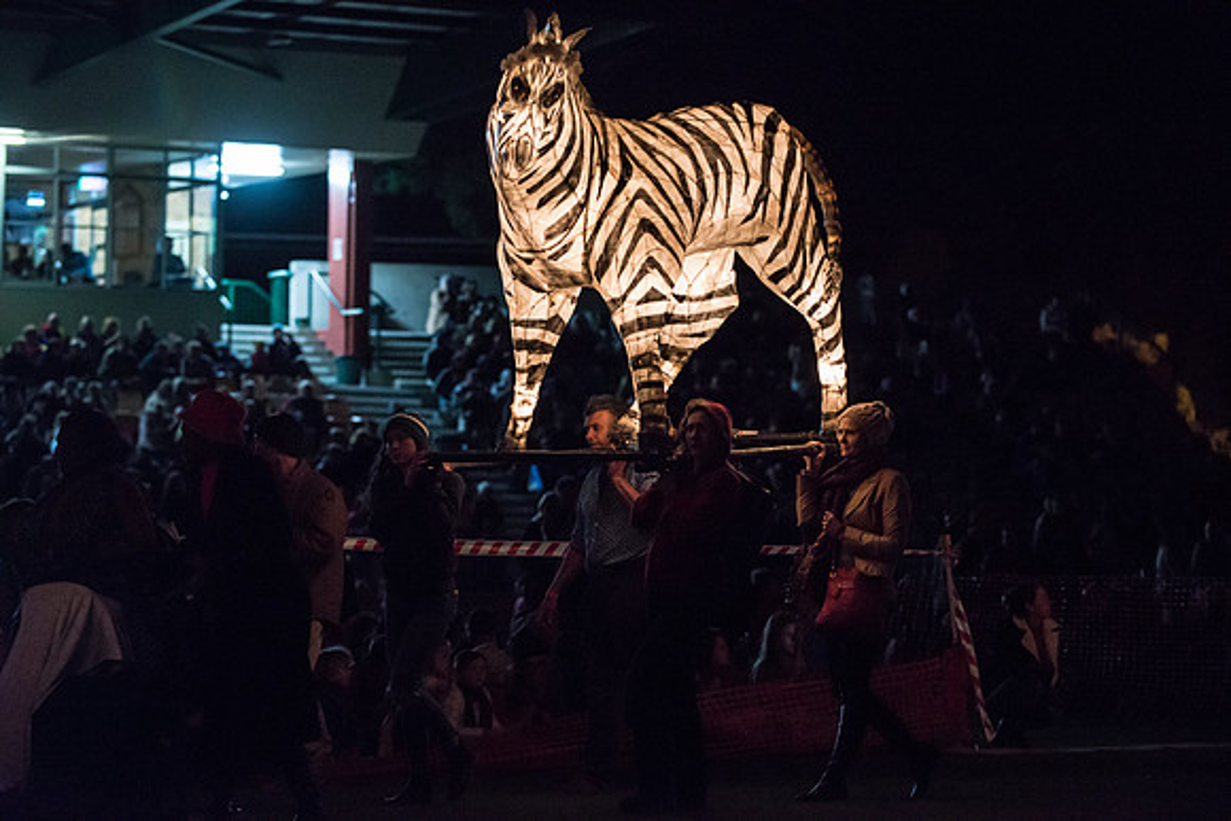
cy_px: 410
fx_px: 4104
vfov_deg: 11.4
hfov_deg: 17.1
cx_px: 616
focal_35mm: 120
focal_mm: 120
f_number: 2.8
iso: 4500
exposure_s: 1/125
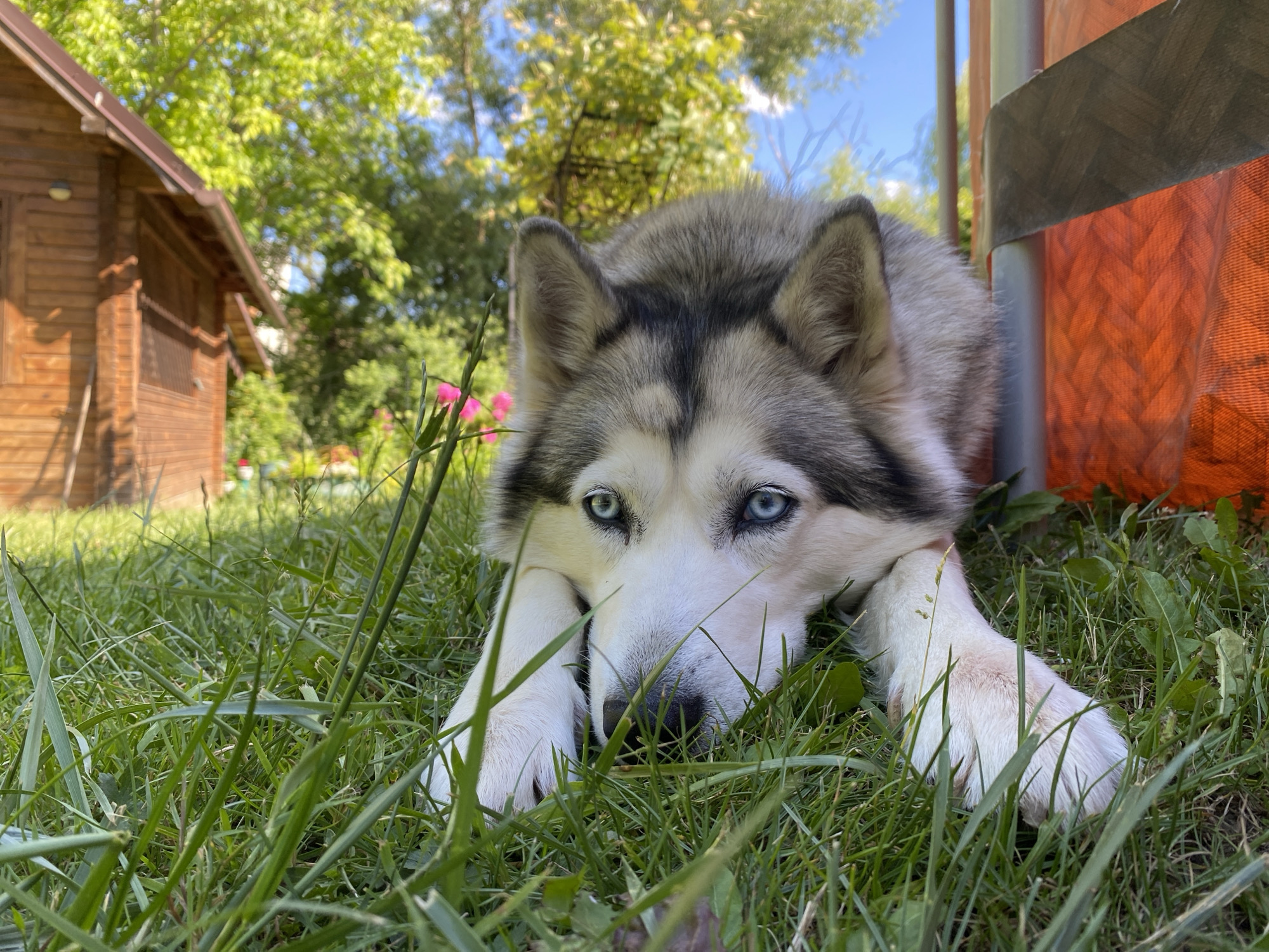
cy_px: 476
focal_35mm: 26
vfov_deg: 53.1
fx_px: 953
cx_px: 634
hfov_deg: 67.3
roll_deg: -2.7
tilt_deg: -3.3
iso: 32
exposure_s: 1/255
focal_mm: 4.25
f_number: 1.8
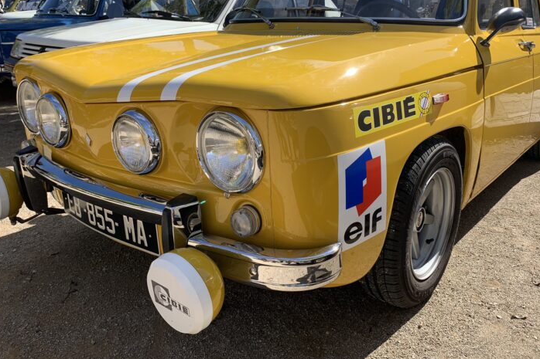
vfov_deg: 42.0
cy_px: 137
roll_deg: -2.7
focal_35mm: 31
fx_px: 465
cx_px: 288
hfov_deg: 60.2
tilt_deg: -11.7
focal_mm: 4.25
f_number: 1.8
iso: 25
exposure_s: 1/1536
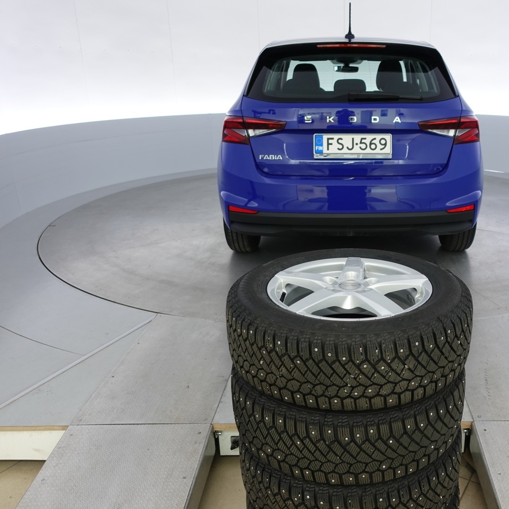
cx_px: 357
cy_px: 254
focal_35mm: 31
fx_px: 516
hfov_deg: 51.1
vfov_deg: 52.5
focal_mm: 9.4
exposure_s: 1/30
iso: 125
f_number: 1.8
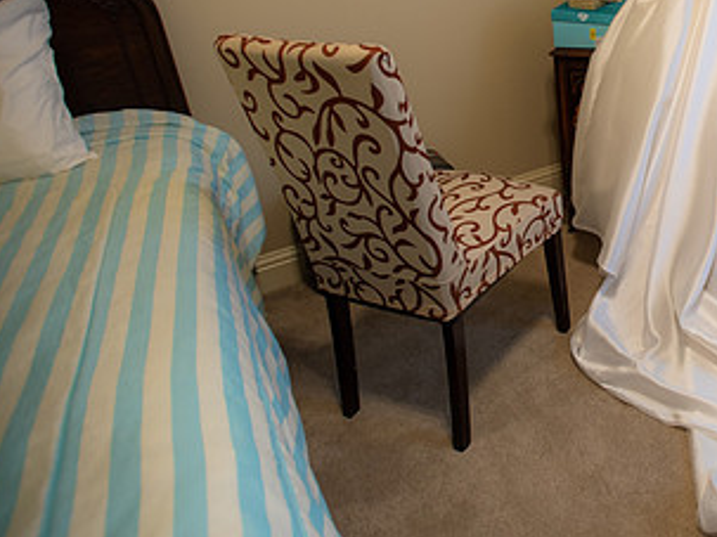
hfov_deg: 46.5
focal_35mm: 35
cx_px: 670
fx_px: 725
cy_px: 142
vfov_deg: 39.7
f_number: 3.2
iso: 500
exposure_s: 1/30
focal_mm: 19
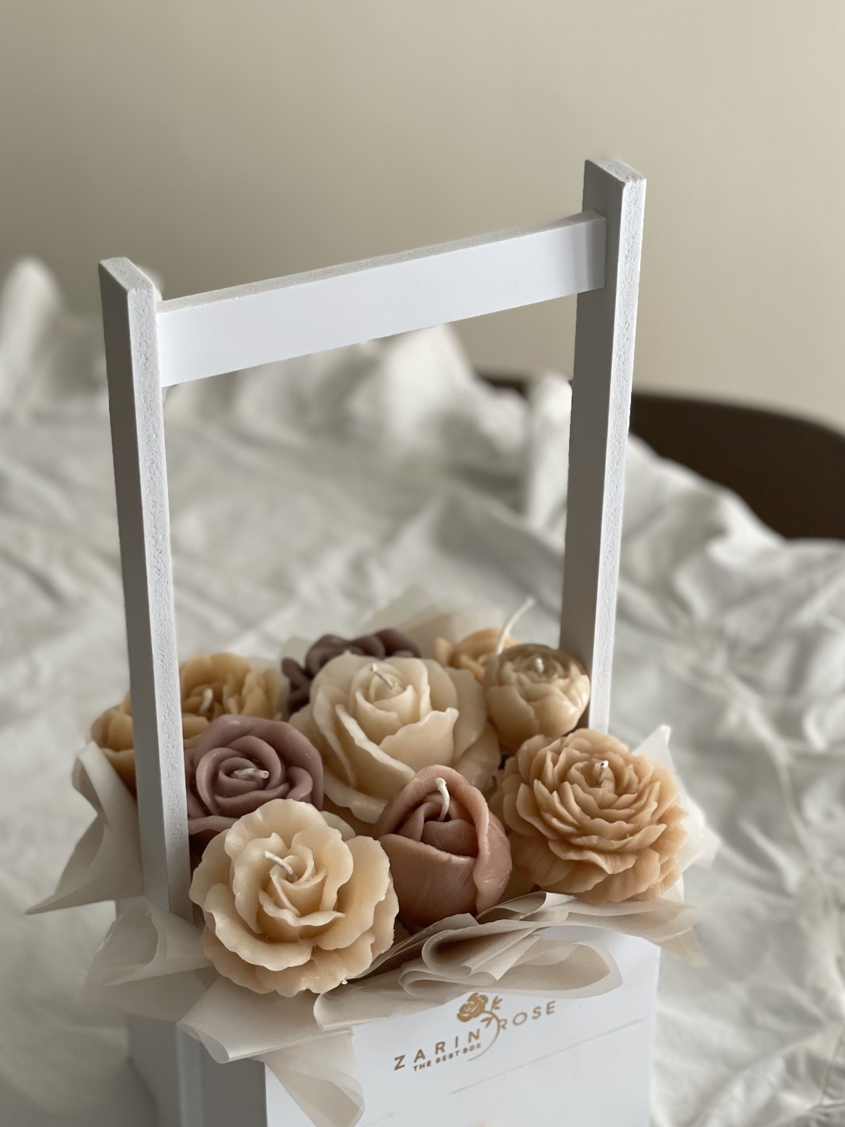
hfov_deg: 20.7
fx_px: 2311
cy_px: 647
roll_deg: +0.5
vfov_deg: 27.4
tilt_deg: -32.8
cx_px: 394
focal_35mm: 71
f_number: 2
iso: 125
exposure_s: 1/122
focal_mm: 6
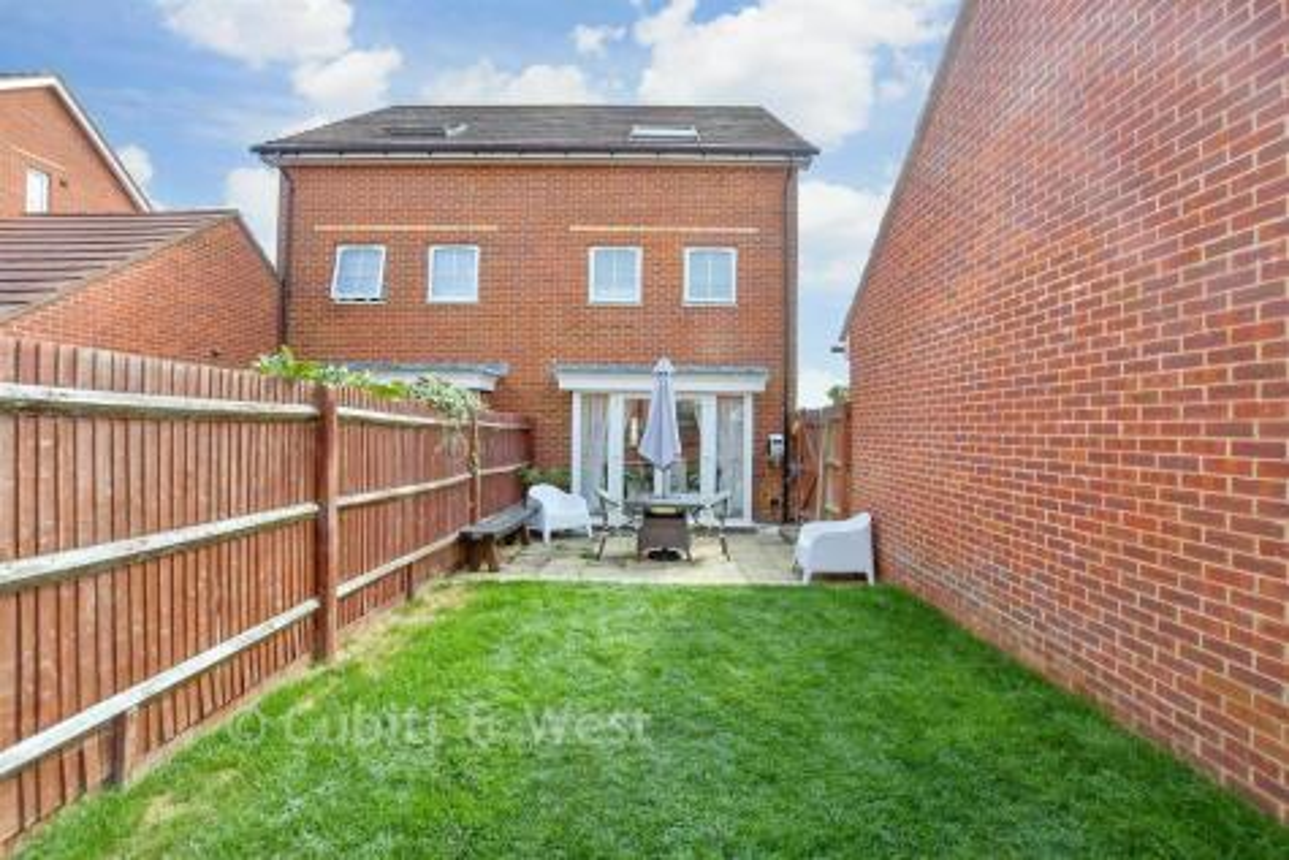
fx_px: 537
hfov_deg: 100.4
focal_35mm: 15
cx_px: 644
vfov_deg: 77.4
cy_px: 430
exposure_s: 1/500
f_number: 8
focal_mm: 10
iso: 320
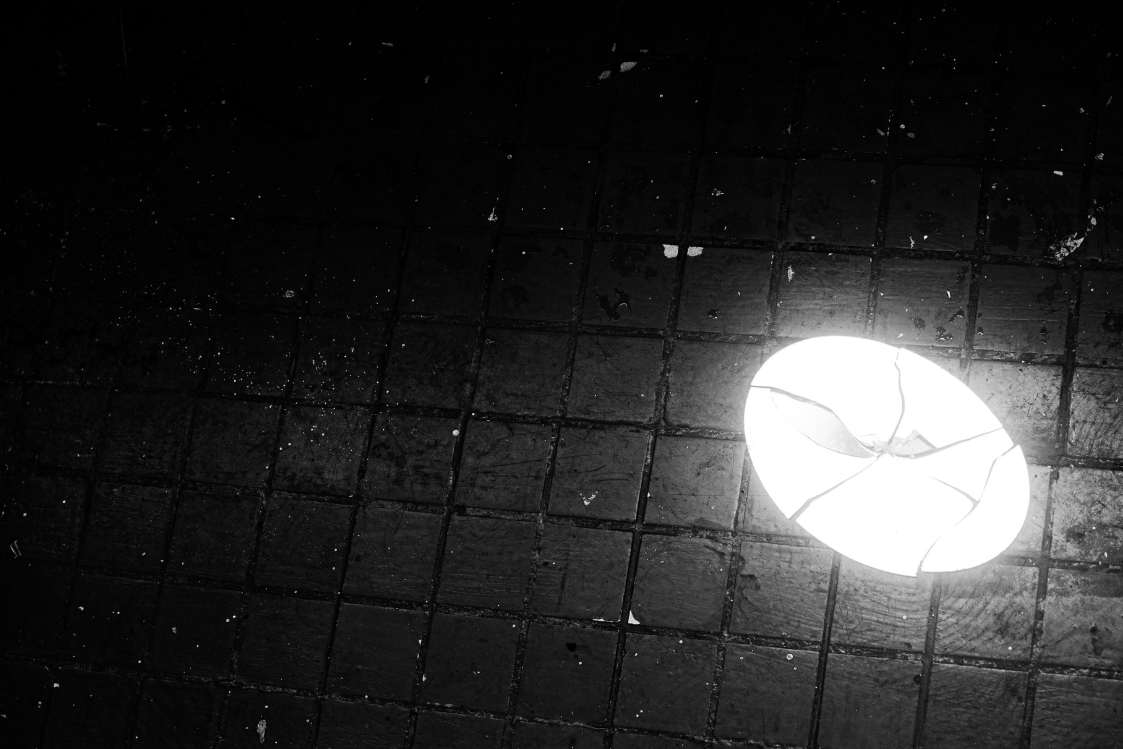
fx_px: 2308
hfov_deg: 27.3
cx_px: 691
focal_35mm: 74
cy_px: 368
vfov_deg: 18.4
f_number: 2.8
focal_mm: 35
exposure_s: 1/320
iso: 100
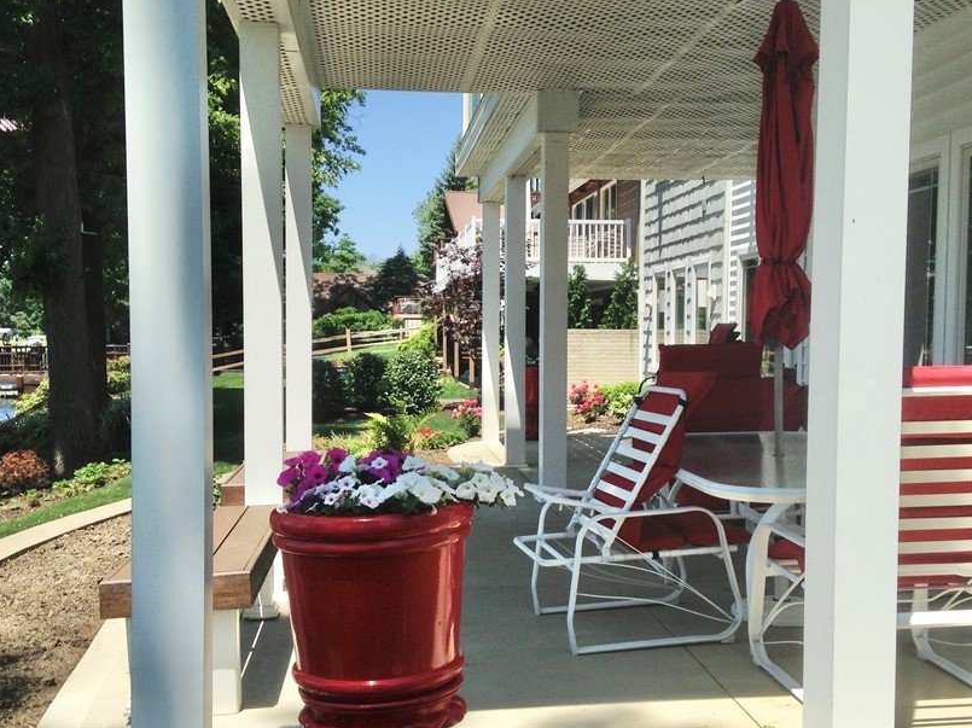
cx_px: 479
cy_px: 382
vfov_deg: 34.3
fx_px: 1179
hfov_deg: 44.8
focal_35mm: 42
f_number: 2.4
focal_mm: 4.12
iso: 50
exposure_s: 1/1642
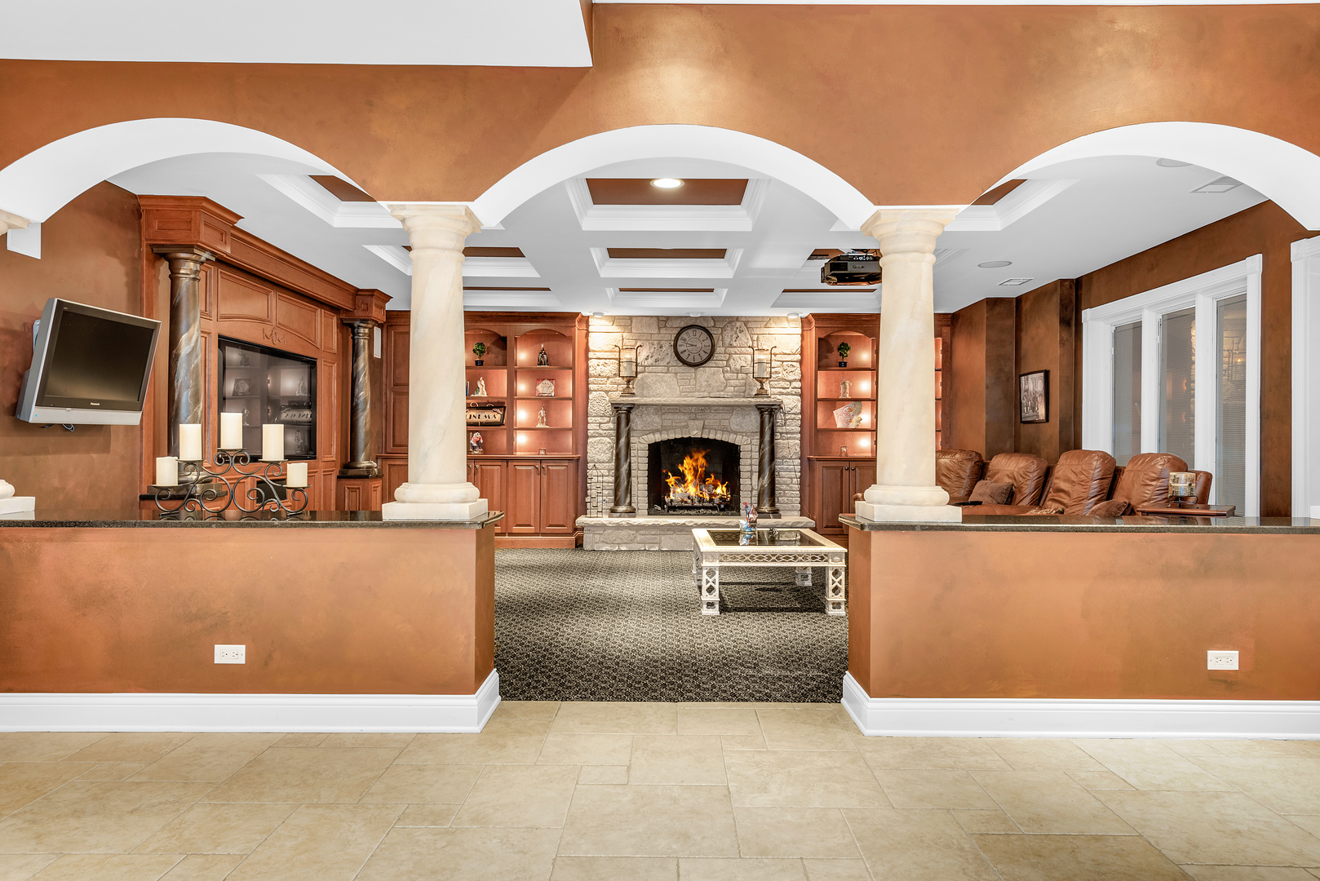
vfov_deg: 53.2
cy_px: 440
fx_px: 880
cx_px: 660
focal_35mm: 24
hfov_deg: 73.7
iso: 400
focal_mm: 24
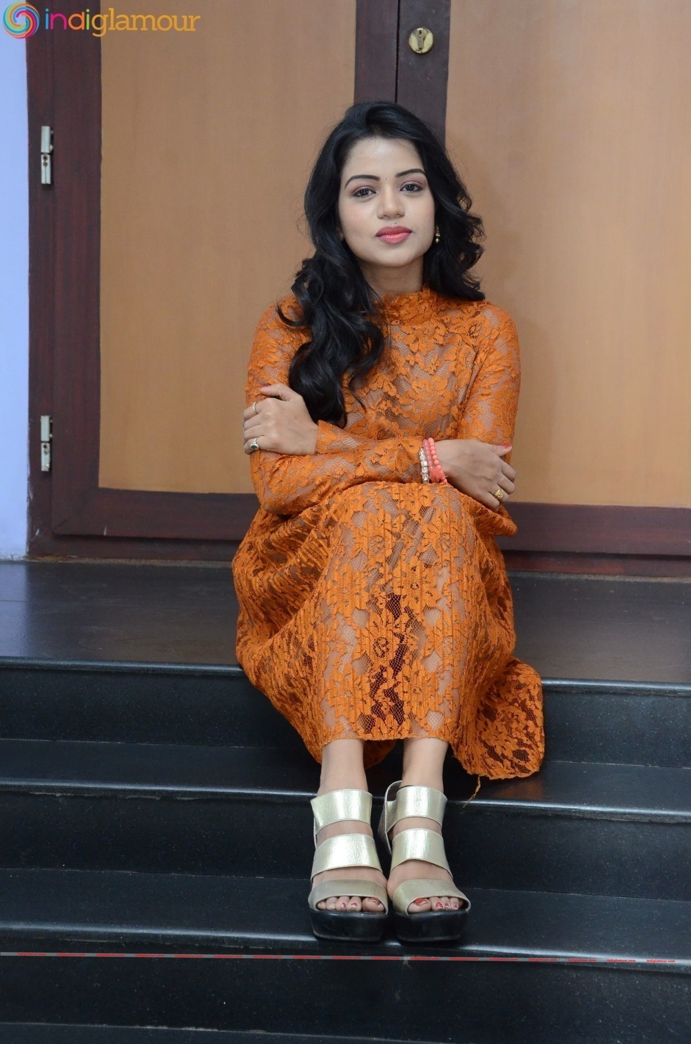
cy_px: 522
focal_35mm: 72
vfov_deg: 28.1
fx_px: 2082
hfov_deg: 18.8
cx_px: 346
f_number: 5.6
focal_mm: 48
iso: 2500
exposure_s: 1/125
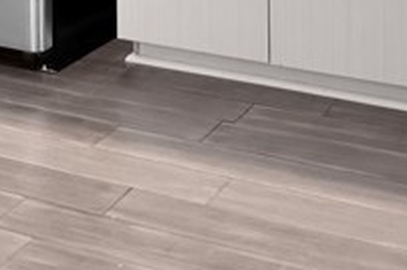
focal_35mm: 97
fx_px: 1095
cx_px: 220
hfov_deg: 21.1
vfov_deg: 11.8
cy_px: -345
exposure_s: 1/20
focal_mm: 12
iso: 160
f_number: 3.5
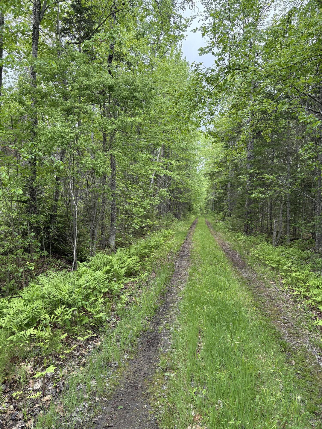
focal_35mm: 26
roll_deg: -1.3
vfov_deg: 67.3
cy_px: 214
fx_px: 322
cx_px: 161
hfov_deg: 53.1
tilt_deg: +0.7
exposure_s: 1/539
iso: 64
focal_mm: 5.96
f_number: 1.6
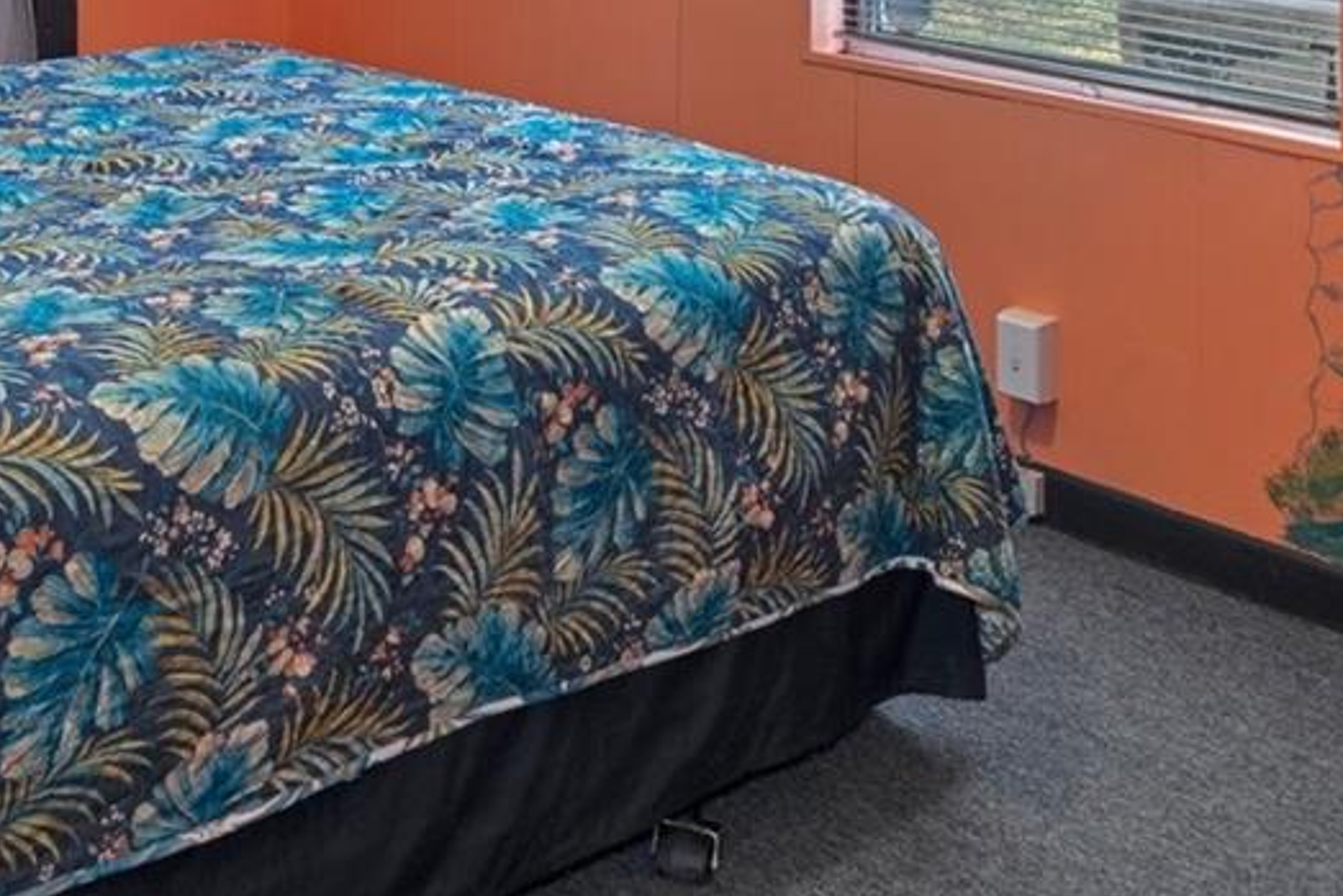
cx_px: 529
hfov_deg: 38.0
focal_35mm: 52
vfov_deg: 23.3
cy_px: -236
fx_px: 1940
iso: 320
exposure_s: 4
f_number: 9
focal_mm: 17
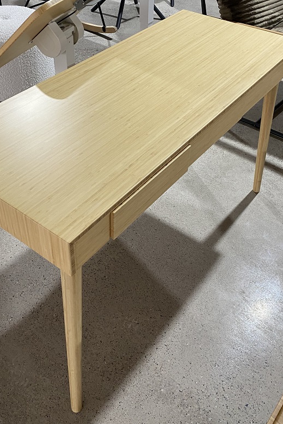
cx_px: 122
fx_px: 436
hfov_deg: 35.9
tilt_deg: -37.7
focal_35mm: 37
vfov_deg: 51.3
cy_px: 159
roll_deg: -1.8
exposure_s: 1/50
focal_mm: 4.25
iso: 100
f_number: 1.8
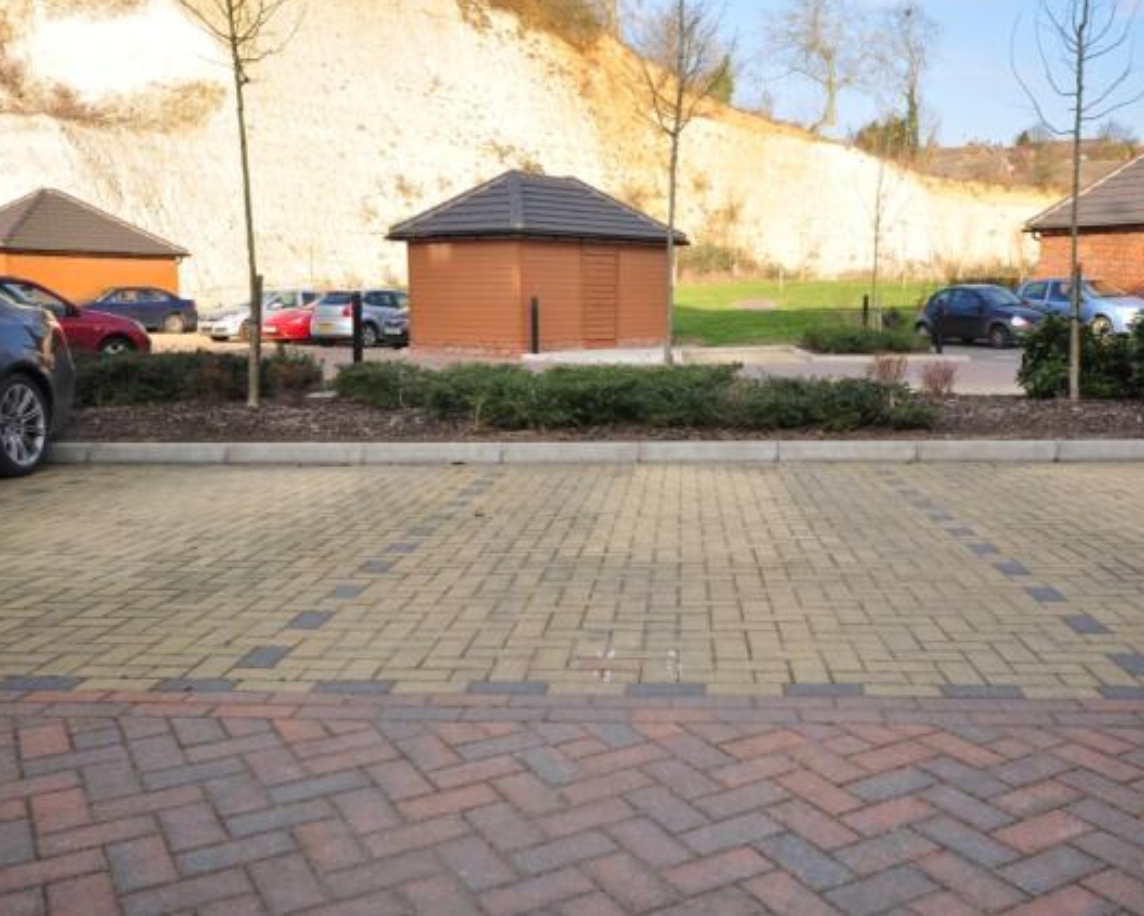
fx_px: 1185
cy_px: 462
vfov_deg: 42.3
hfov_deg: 51.3
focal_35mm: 35
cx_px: 666
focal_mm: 20
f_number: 7.1
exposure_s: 1/125
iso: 200
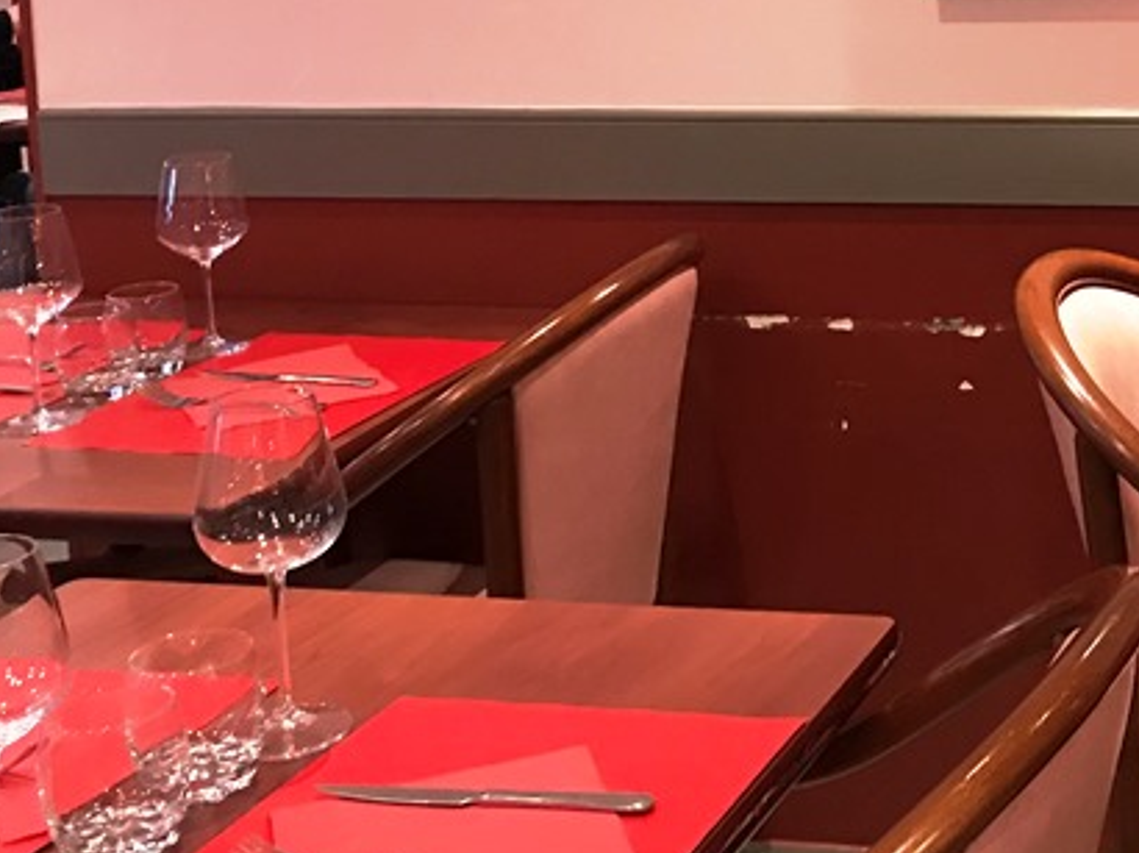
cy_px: 25
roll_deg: +1.9
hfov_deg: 26.1
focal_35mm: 70
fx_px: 2302
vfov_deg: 20.4
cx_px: 1183
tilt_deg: -6.5
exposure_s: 1/14
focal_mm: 3.99
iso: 100
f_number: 1.8
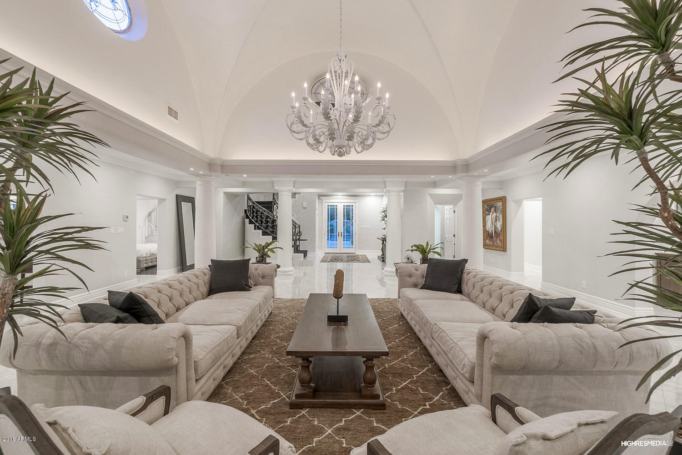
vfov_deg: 77.3
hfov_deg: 100.4
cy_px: 228
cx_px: 341
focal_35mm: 15
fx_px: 284
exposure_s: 1/10
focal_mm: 10
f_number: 8
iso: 250
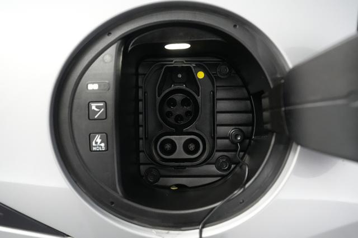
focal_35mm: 28
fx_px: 278
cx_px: 179
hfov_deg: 65.5
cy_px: 119
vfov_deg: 46.4
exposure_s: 1/160
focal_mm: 28
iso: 12800
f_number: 4
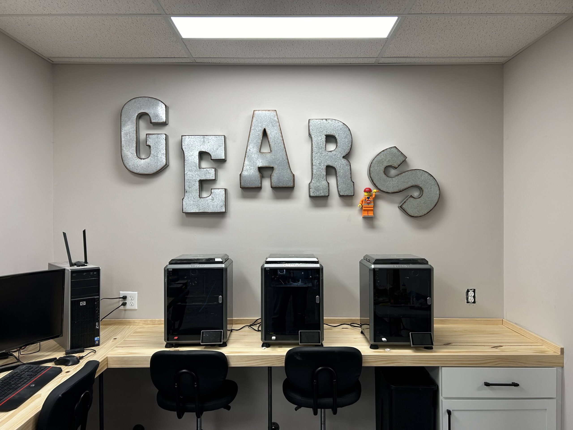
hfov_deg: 67.3
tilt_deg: -1.3
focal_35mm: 26
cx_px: 286
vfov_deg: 53.1
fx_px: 430
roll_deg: +0.4
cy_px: 215
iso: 64
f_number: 1.5
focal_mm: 5.7
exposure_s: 1/120
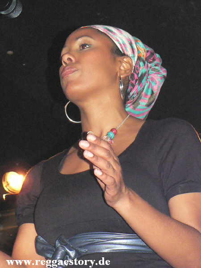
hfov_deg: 22.6
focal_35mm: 65
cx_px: 100
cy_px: 134
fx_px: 503
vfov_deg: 29.8
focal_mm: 11.2
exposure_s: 1/60
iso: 400
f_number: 3.2
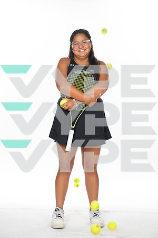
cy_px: 119
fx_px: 461
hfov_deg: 19.5
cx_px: 79
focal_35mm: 70
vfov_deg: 28.8
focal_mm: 70
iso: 800
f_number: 7.1
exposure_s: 1/320
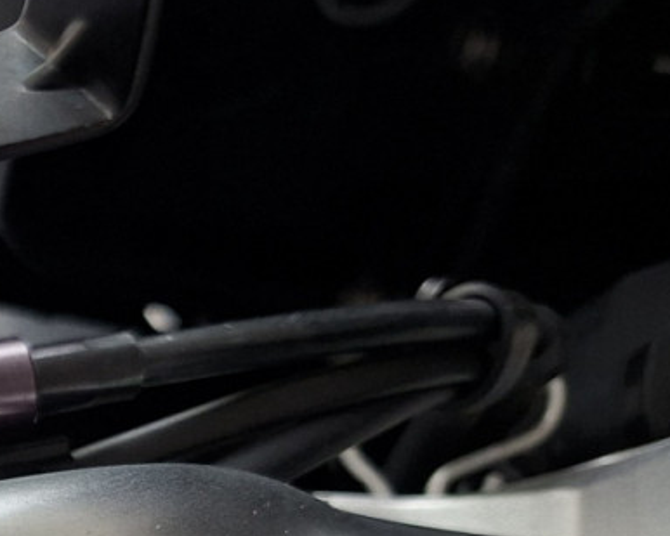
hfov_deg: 16.7
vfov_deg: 16.1
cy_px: 586
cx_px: -581
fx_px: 1845
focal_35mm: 93
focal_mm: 5.54
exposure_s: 1/100
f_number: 1.8
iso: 160
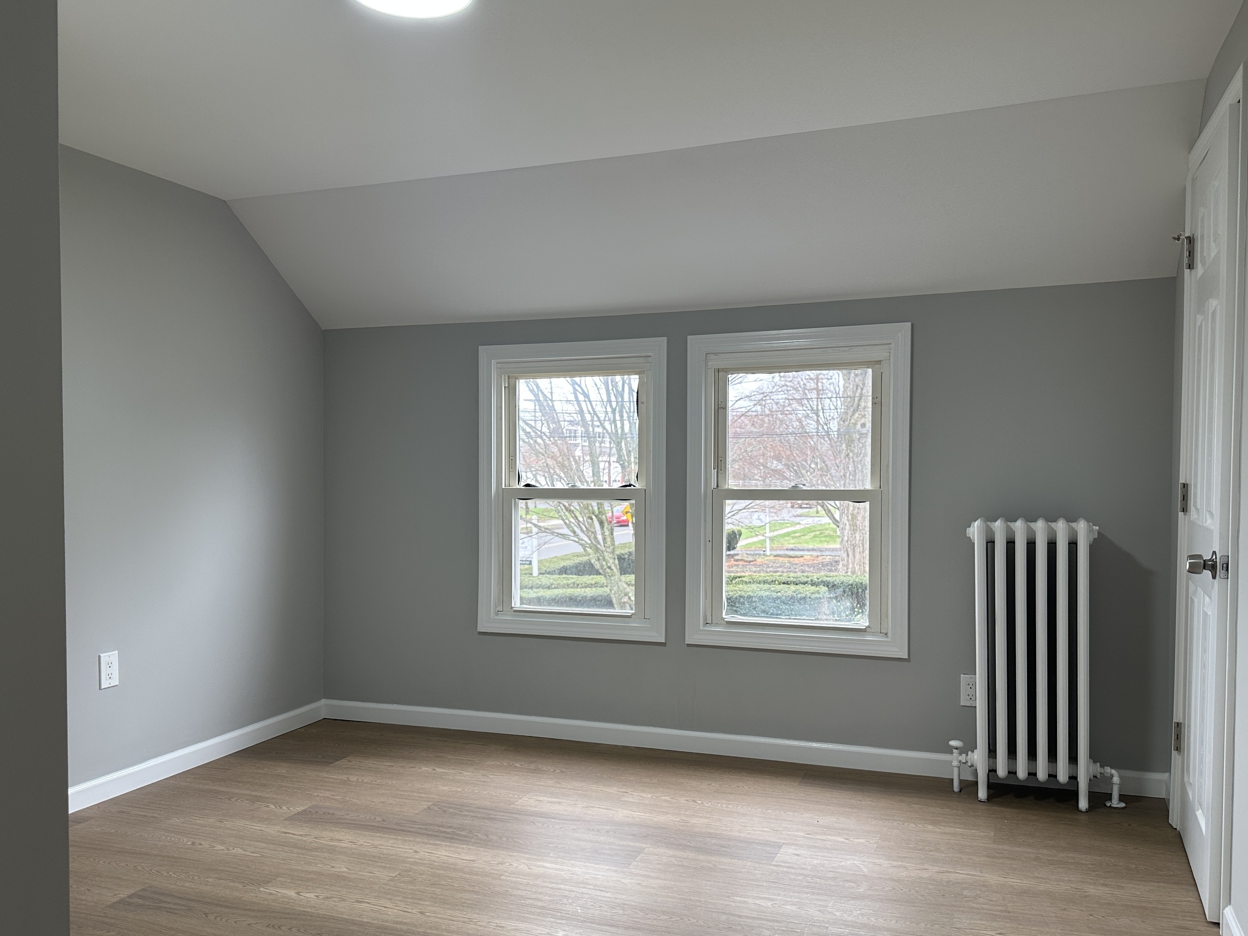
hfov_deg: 63.4
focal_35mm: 28
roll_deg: -0.4
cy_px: 494
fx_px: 1010
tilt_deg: -1.4
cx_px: 639
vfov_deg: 49.7
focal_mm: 6.86
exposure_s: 1/120
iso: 100
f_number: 1.78
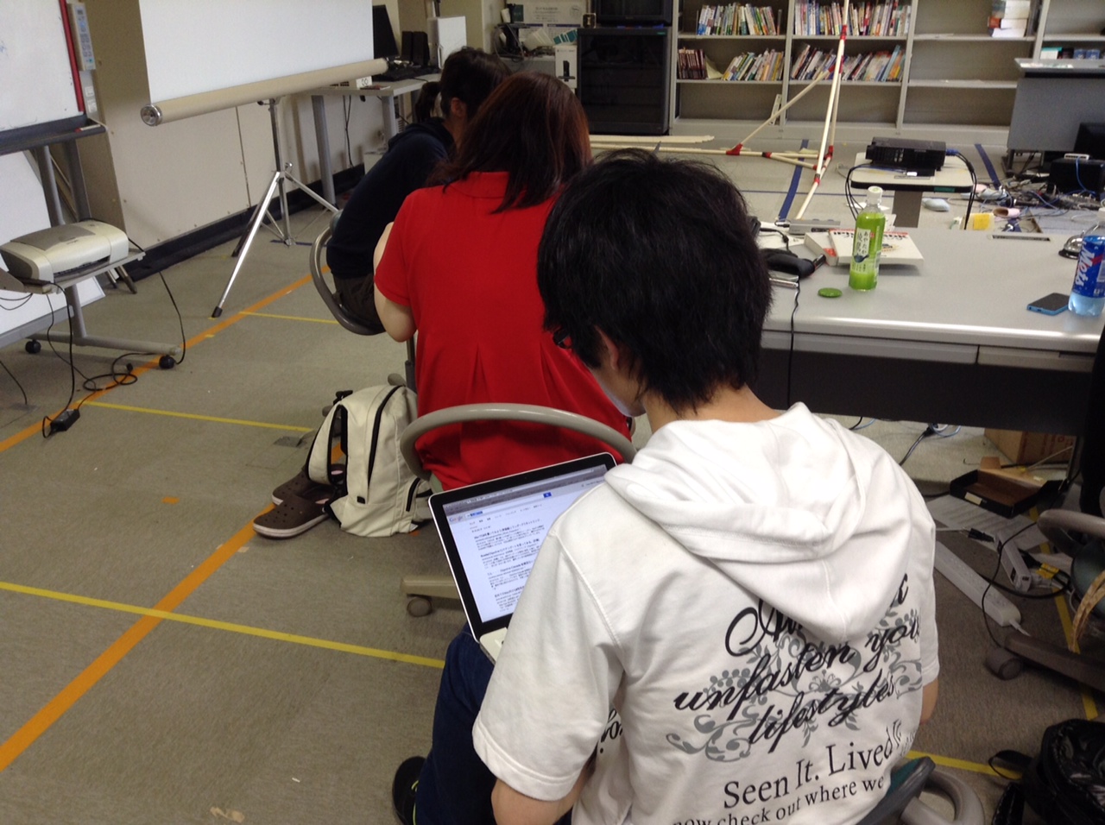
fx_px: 1052
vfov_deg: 42.8
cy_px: 412
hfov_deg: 55.4
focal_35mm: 33
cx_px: 552
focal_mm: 3.3
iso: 40
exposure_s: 1/24
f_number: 2.4
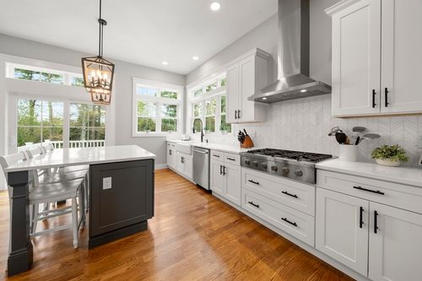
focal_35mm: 12
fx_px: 141
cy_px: 140
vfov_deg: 90.0
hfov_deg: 112.6
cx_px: 211
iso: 320
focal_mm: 12
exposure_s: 1/13
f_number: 8
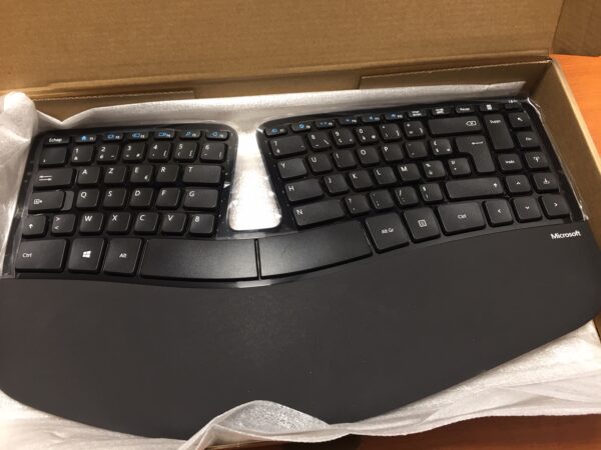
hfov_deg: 61.7
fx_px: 503
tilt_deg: -65.1
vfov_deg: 48.2
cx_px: 300
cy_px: 225
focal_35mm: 29
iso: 100
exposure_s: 1/33
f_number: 2.2
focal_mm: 4.15
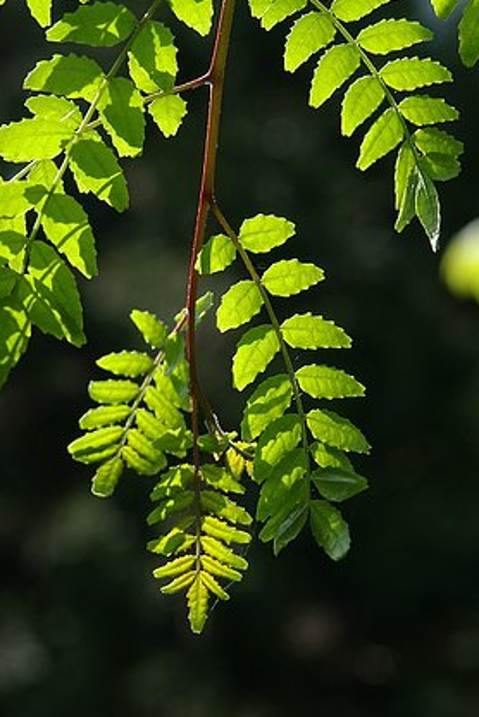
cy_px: 419
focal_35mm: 139
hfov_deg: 9.9
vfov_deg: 14.8
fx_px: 2762
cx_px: 229
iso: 200
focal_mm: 75
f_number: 6.3
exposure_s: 1/320
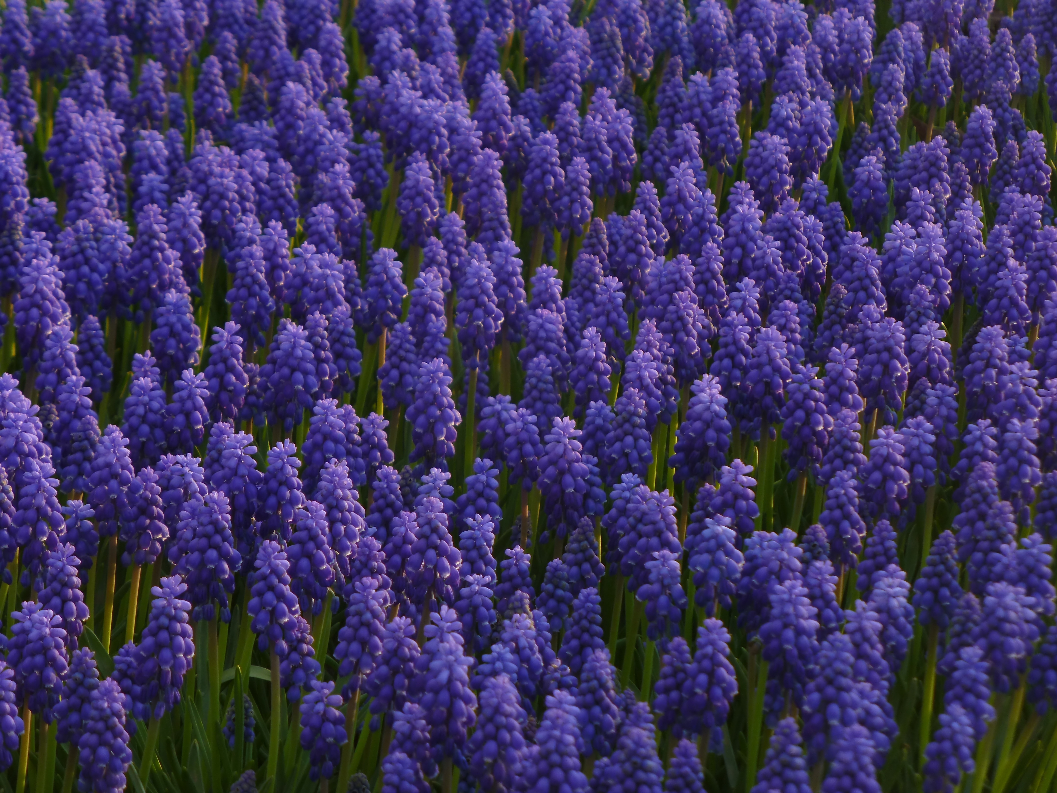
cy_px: 396
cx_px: 528
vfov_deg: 9.6
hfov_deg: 12.8
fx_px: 4702
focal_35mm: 154
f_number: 5.4
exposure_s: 1/100
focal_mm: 27.6
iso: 100
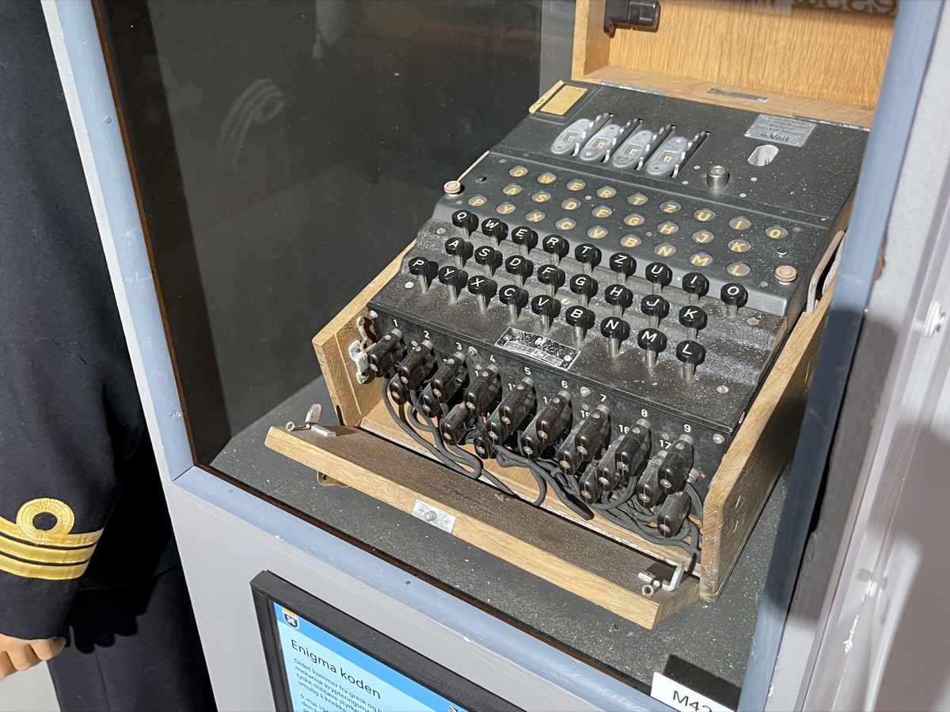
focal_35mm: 26
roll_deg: +4.7
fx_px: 714
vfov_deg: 53.1
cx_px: 475
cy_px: 356
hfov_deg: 67.3
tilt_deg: -30.9
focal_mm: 5.1
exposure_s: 1/33
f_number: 1.6
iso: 400
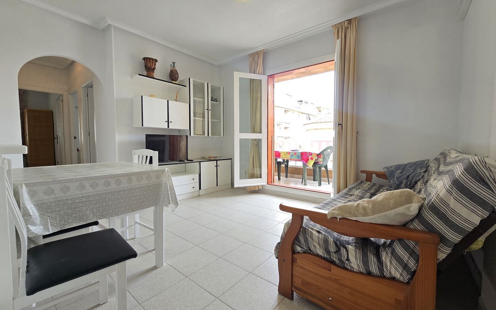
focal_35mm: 14
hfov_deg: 105.3
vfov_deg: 78.6
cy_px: 154
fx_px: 189
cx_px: 251
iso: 64
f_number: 2.2
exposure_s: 1/100
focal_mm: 2.2
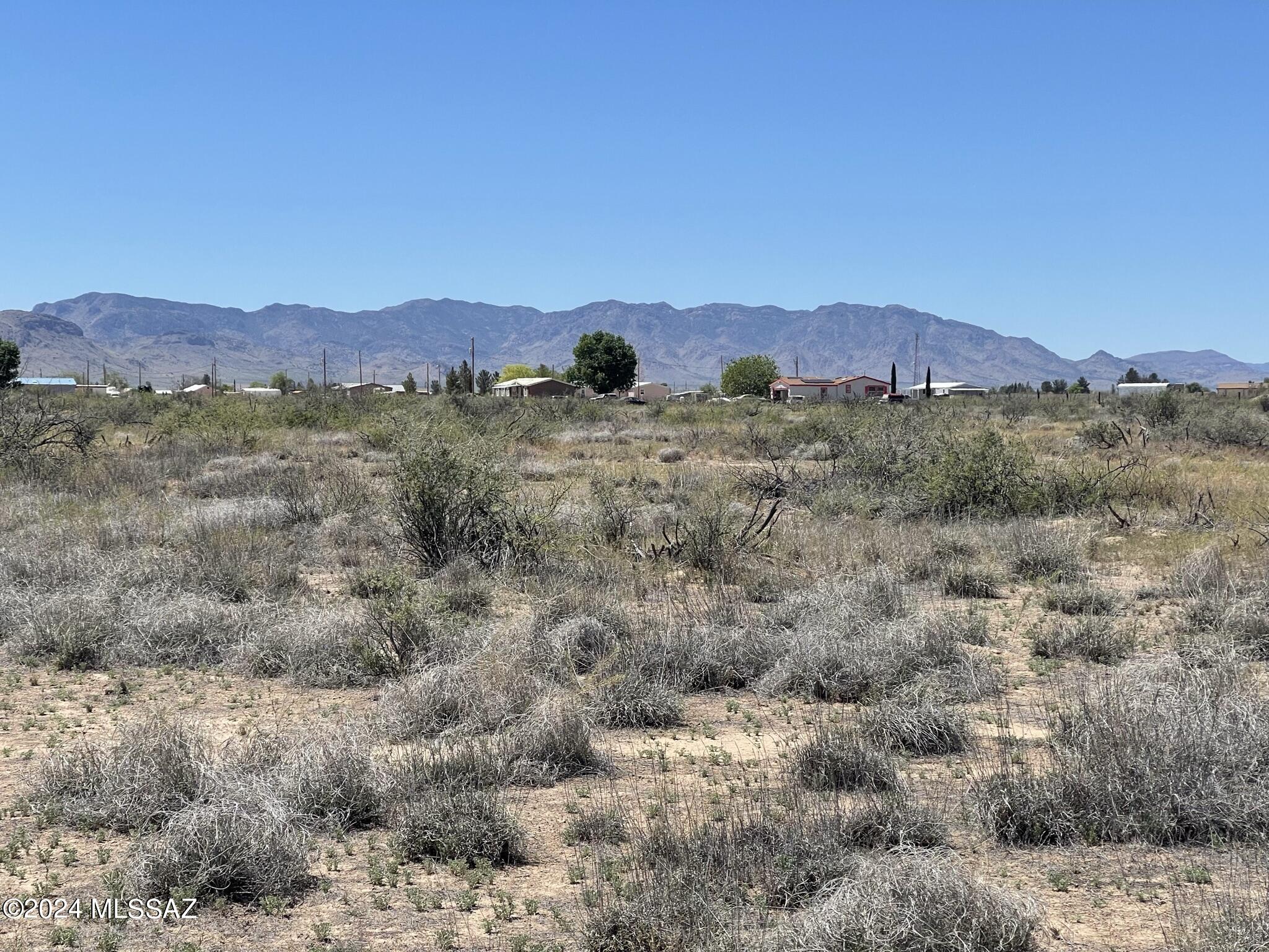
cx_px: 634
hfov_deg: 30.3
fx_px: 2346
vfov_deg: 22.9
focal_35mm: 64
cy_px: 476
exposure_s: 1/1647
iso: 20
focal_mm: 7.5
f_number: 2.2
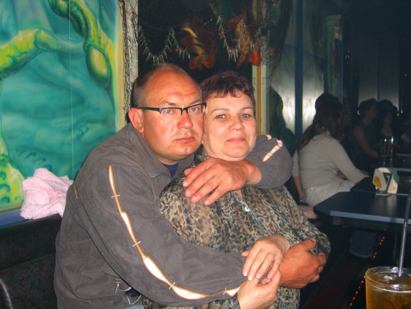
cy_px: 154
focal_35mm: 38
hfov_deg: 49.0
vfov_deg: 37.7
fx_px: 451
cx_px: 206
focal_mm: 7.9
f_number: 2.8
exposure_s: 1/60
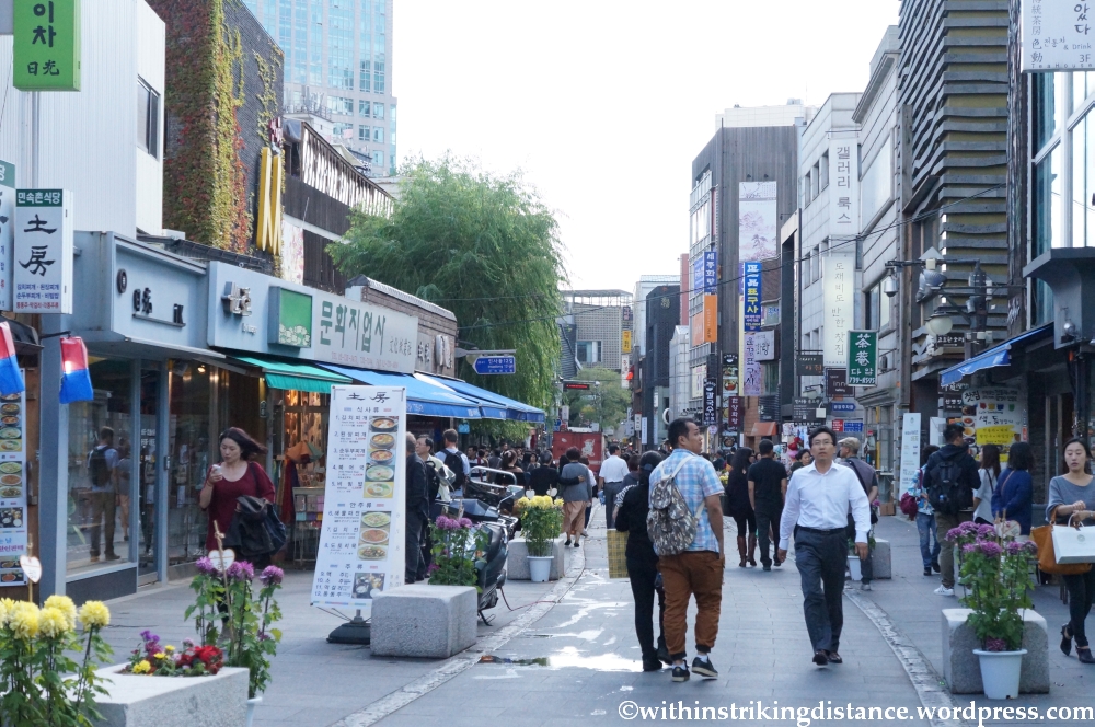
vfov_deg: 21.0
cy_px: 364
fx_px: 1959
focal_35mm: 64
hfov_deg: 31.2
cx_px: 548
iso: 3200
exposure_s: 1/4000
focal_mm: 43
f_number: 5.6
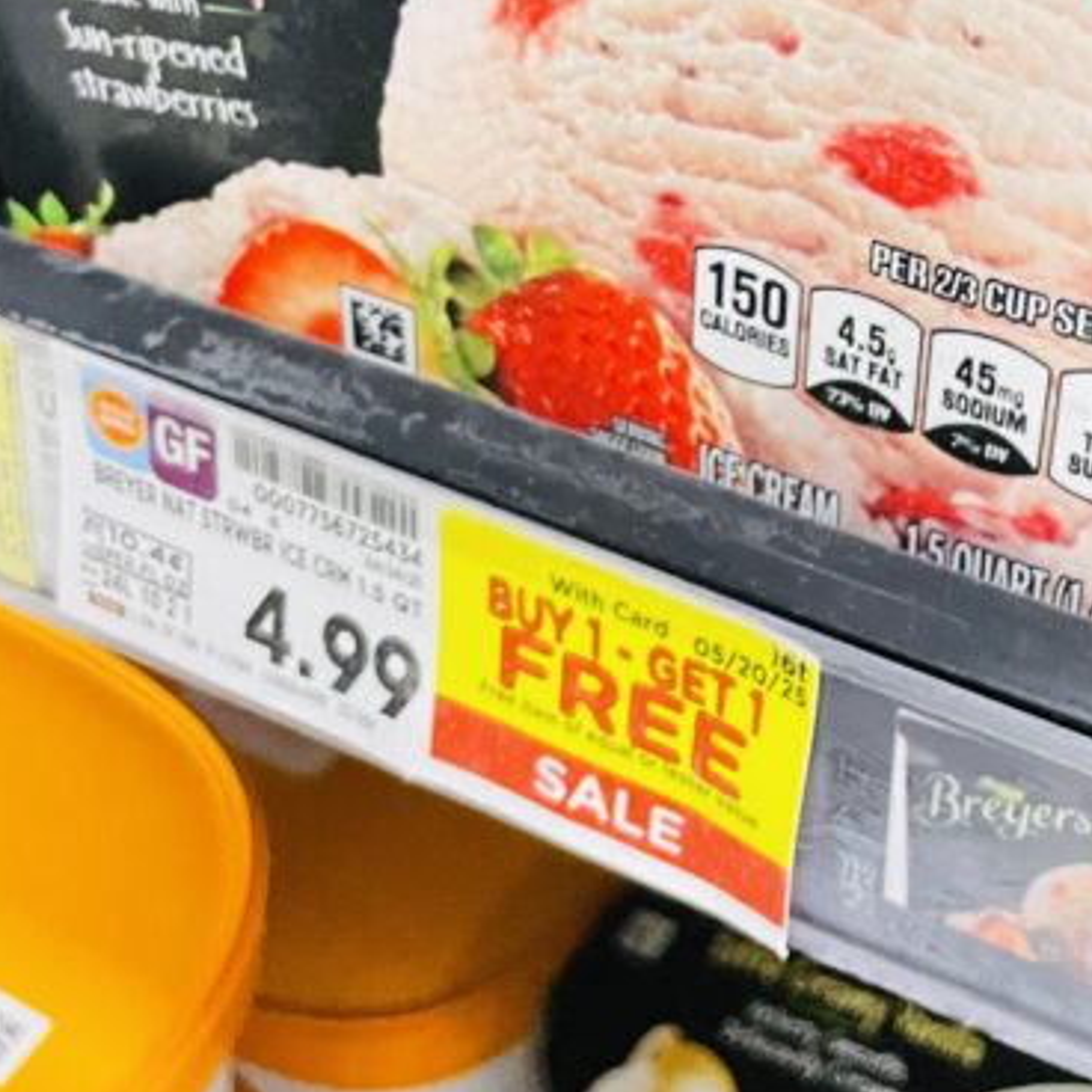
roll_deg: -3.3
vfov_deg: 24.9
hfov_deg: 26.7
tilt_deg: -22.1
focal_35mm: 64
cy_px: -131
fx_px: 2284
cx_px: 742
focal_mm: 4.2
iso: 500
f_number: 1.6
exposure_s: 1/40
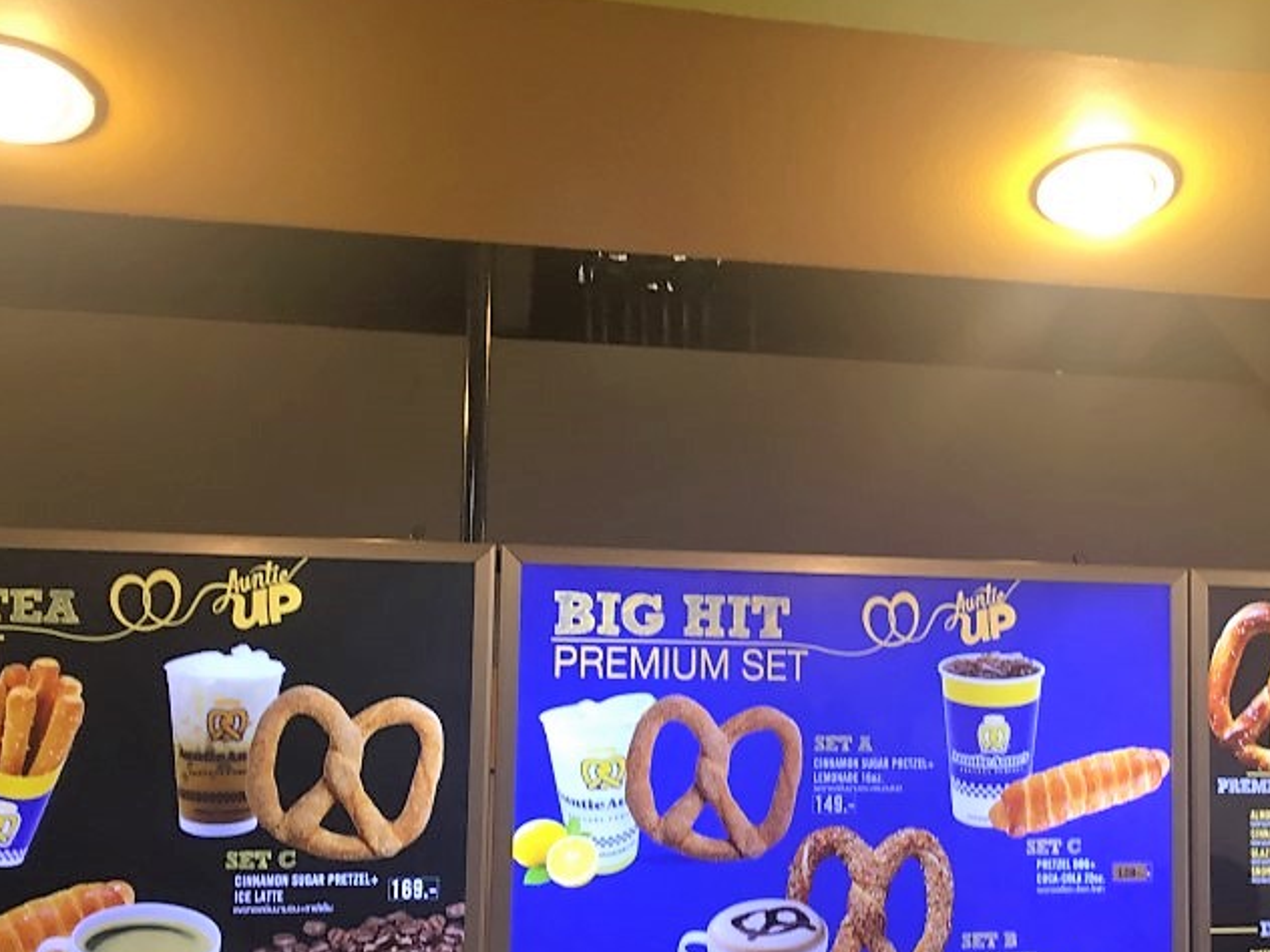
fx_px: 1724
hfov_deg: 39.5
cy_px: 615
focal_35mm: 47
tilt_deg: +19.8
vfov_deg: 30.7
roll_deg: +4.0
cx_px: 924
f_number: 2.2
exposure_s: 1/33
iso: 40
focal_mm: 4.15
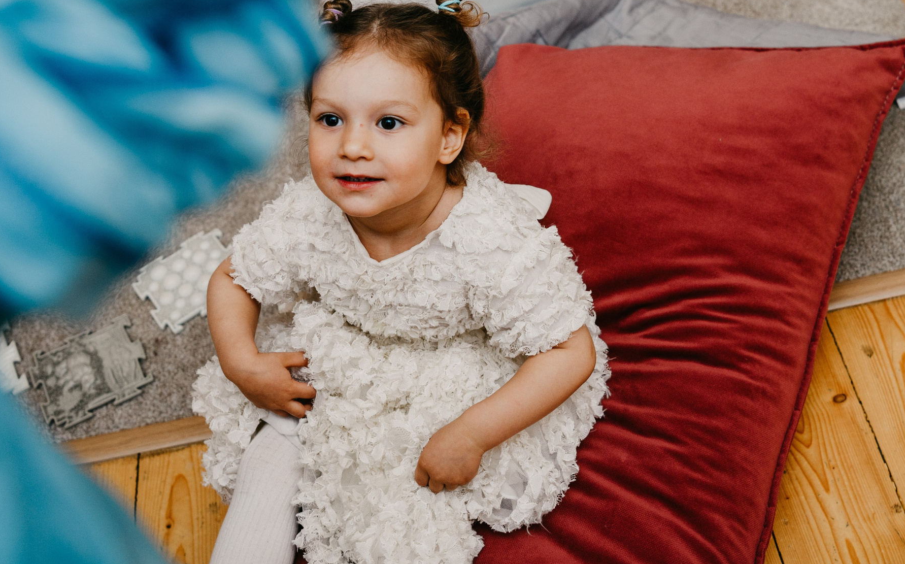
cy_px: 120
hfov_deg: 35.7
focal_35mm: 57
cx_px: 506
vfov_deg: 22.4
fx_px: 1405
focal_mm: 34
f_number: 3.2
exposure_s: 1/160
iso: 160
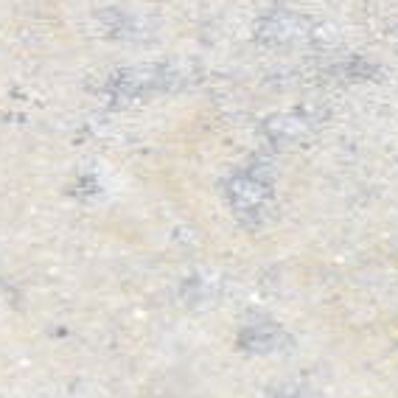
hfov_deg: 5.8
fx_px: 3926
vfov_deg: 5.8
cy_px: -150
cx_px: -11
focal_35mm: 302
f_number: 6.3
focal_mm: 55
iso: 1600
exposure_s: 1/160
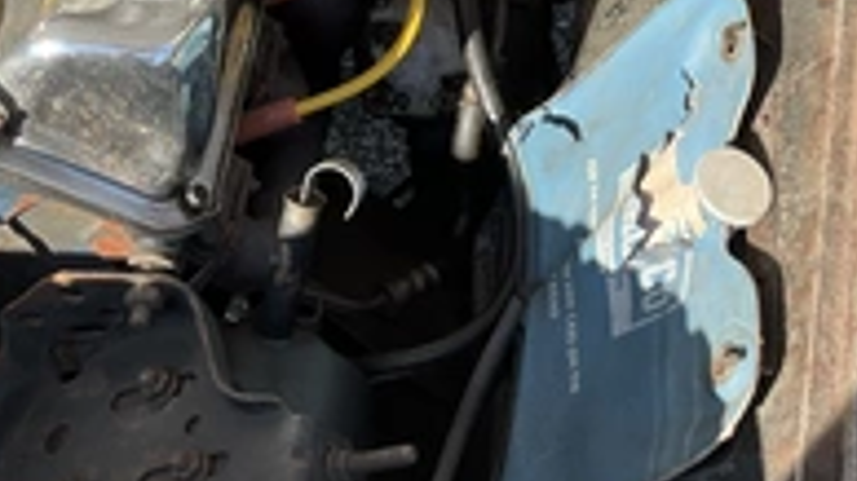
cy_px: -35
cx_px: 605
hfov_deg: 32.0
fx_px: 1477
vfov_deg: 17.9
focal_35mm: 65
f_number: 1.8
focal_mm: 3
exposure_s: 1/370
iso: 25
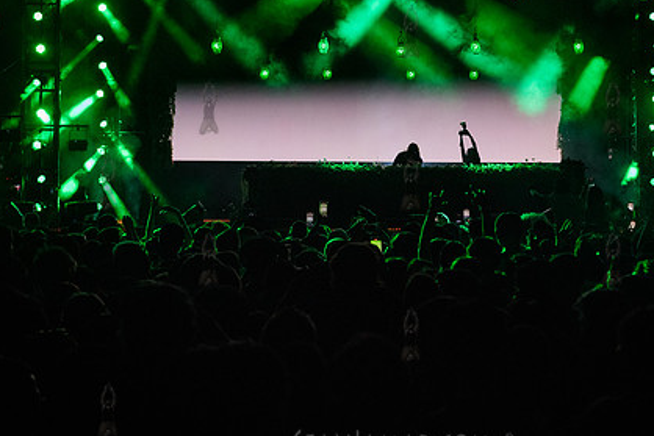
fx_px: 1799
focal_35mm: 99
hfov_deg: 20.6
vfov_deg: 13.8
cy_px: 182
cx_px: 410
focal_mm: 70
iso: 6400
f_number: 4
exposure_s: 1/400
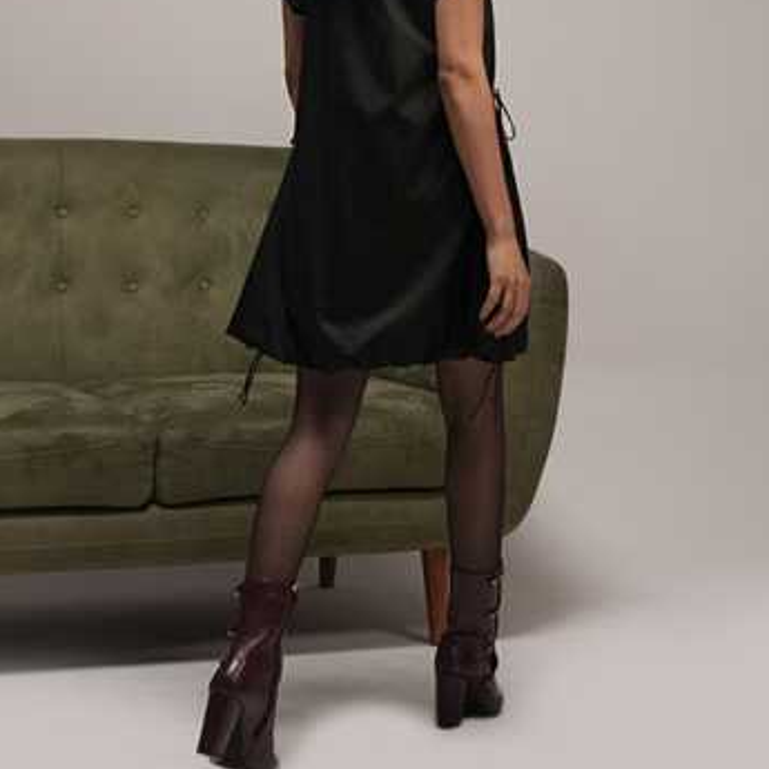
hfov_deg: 27.7
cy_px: 233
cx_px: 386
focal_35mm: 62
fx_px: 1558
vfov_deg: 27.5
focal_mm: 48
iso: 800
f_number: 4.5
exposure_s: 1/160
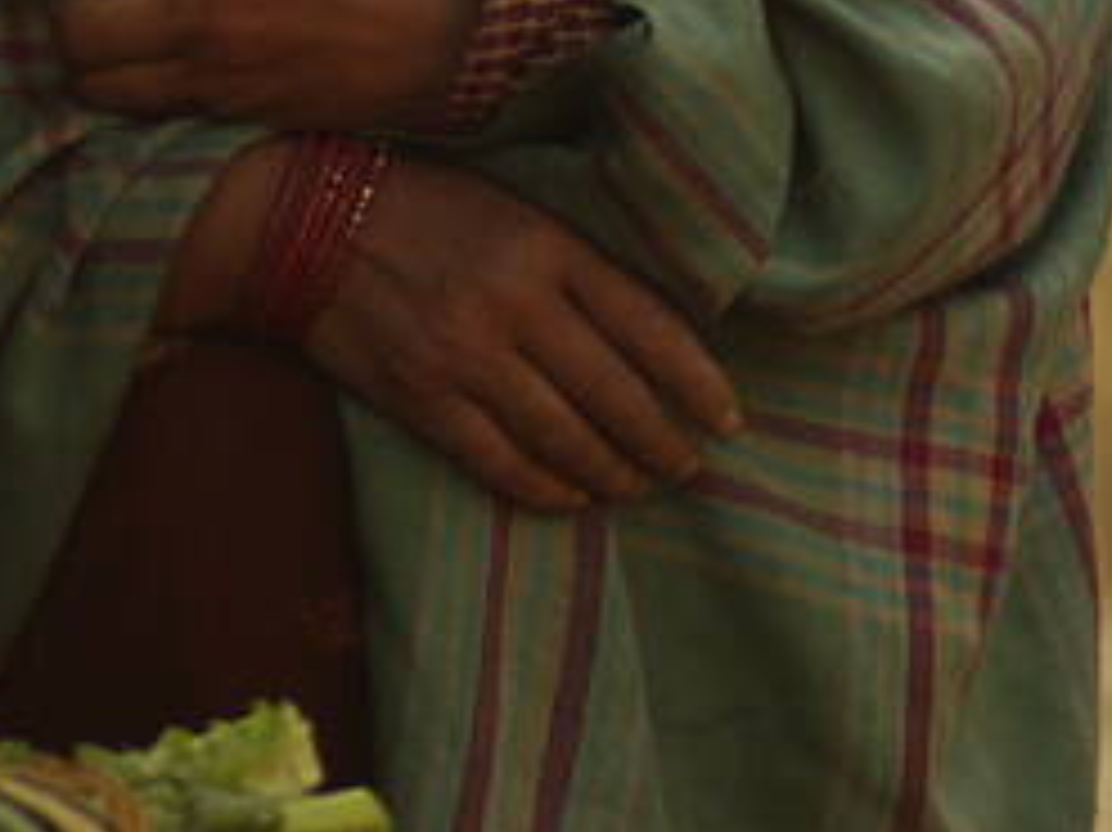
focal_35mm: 630
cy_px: -121
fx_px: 20228
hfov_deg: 3.1
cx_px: -383
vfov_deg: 2.4
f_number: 2.8
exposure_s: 1/400
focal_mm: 90
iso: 200
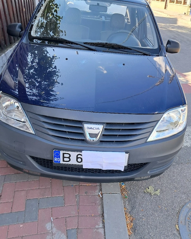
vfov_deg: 60.4
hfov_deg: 50.0
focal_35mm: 29
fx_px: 205
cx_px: 96
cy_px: 121
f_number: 1.8
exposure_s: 1/100
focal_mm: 4
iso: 50
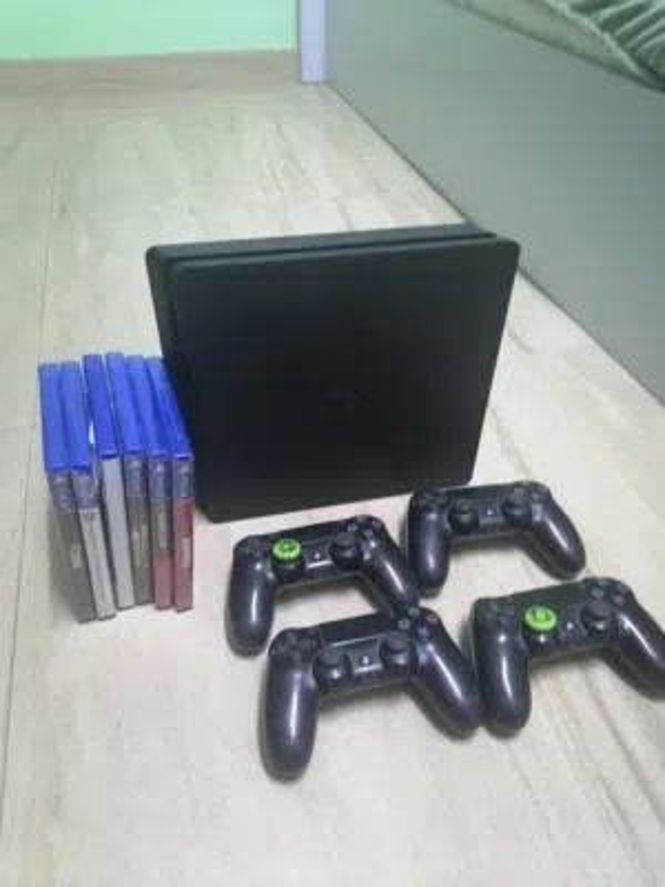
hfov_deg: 51.4
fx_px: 692
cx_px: 332
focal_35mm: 27
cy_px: 444
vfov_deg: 65.3
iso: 1000
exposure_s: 1/25
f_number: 1.8
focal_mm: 5.3
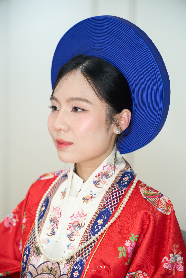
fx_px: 542
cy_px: 139
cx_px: 93
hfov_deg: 19.5
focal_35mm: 70
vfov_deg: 28.8
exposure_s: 1/160
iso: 400
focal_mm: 70
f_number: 2.8
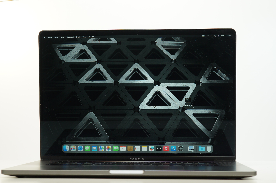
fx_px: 517
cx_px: 138
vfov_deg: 20.1
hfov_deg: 29.9
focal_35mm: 68
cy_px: 92
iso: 200
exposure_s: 1/40
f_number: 7.1
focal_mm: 45
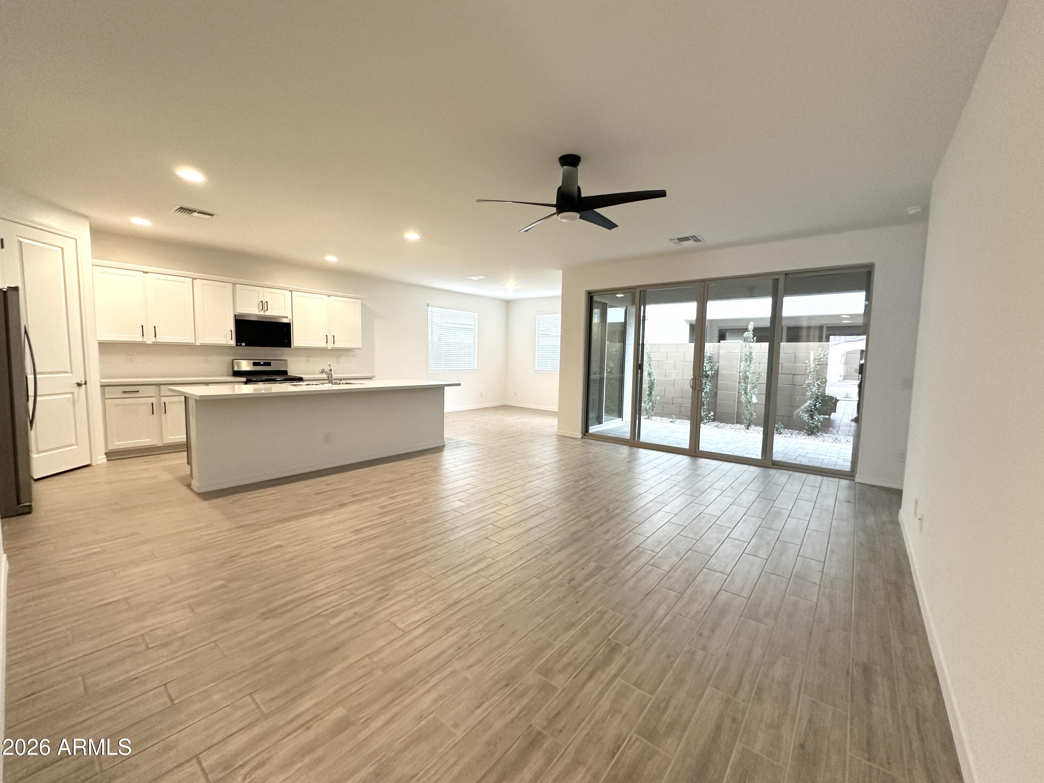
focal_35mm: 14
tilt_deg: -4.4
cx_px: 522
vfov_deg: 85.7
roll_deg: -1.3
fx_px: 422
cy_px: 392
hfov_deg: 102.1
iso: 250
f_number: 2.2
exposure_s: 1/60
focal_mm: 2.22
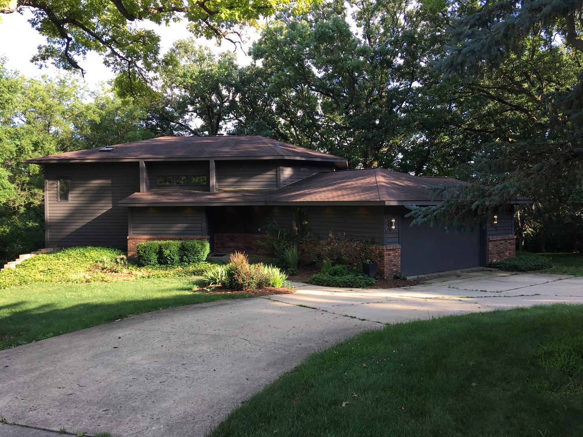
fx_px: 488
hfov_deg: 61.7
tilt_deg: -0.4
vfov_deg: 48.2
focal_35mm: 29
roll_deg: -0.1
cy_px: 218
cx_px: 292
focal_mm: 4.15
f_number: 2.2
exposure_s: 1/195
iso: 25
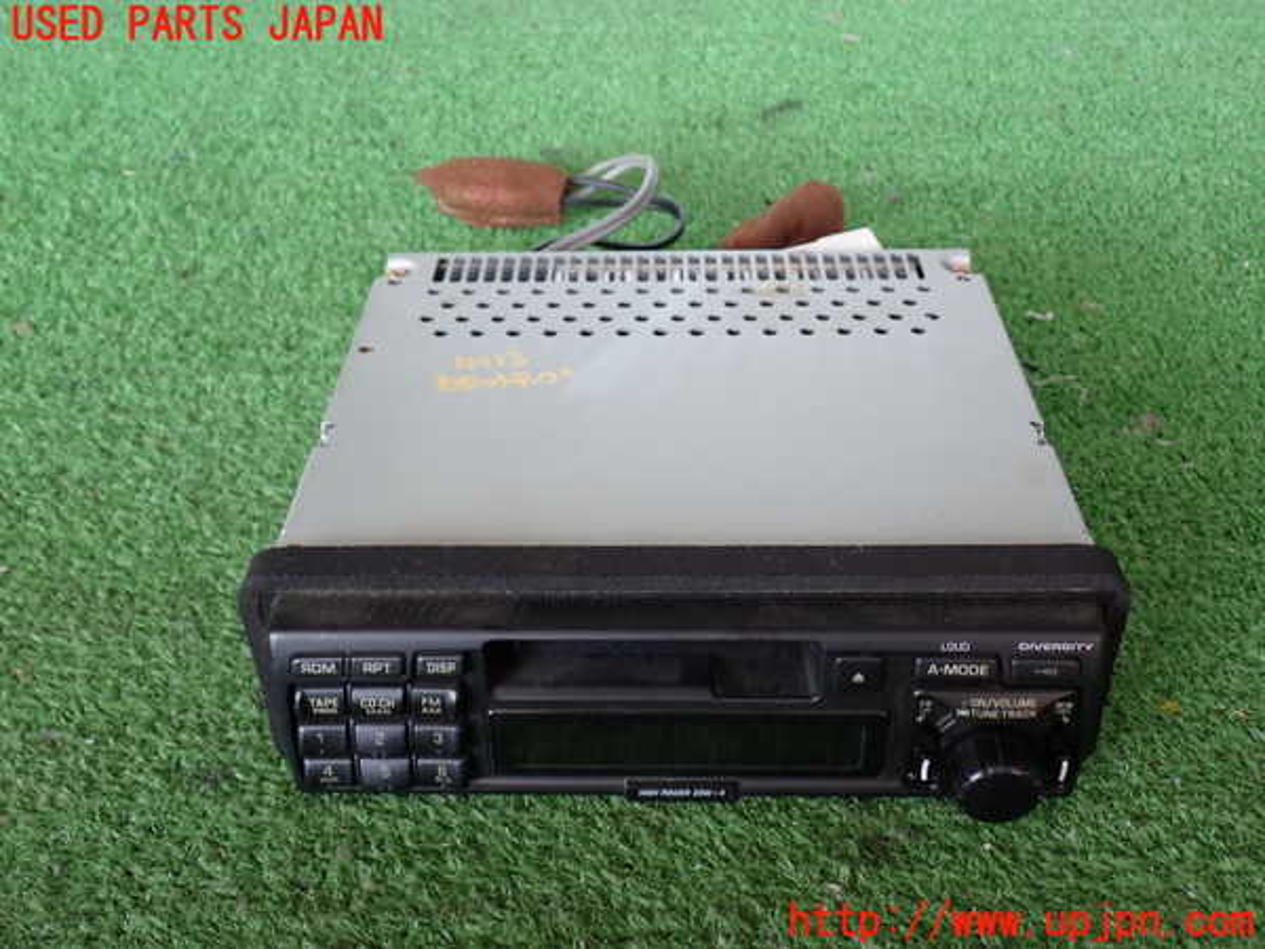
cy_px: 474
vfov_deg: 37.7
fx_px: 1389
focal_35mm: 38
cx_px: 632
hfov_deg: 49.0
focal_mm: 6.83
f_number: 2.7
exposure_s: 1/60
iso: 200
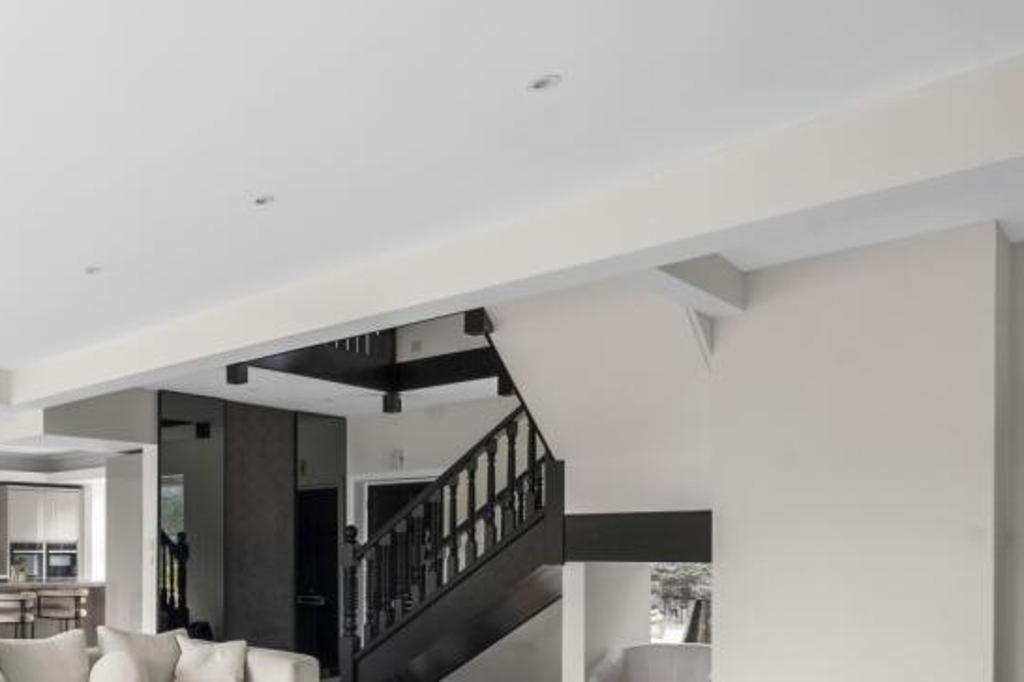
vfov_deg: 41.5
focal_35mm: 30
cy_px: 557
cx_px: 79
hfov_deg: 53.2
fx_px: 853
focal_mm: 16
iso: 320
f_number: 8
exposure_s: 1/4
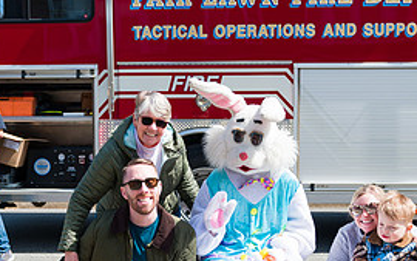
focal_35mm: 59
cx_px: 193
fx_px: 671
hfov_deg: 34.5
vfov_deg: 22.0
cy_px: 158
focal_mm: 27
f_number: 4
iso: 200
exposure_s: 1/2500
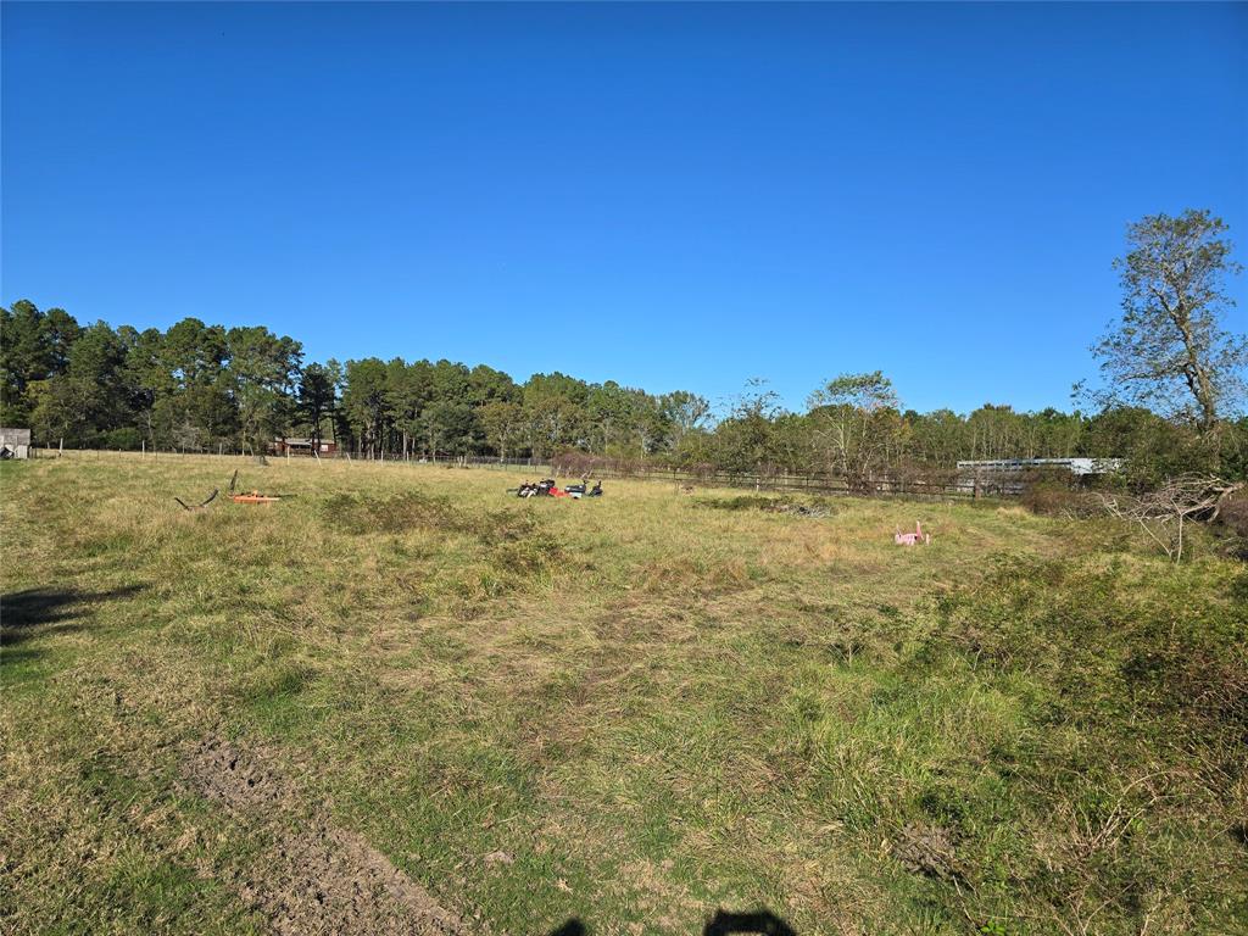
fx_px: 829
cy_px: 468
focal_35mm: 23
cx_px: 624
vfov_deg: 58.9
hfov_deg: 73.9
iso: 12
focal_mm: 6.3
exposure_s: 1/922
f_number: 1.7
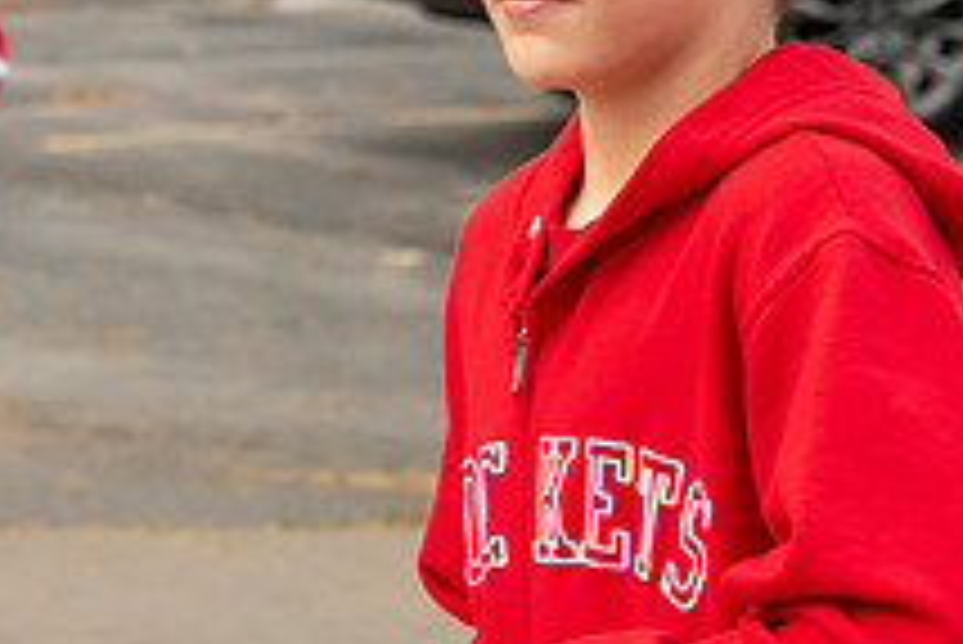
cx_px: -32
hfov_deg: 5.1
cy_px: 403
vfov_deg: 3.4
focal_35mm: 406
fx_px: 10867
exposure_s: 1/320
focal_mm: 150
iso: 3200
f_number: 11
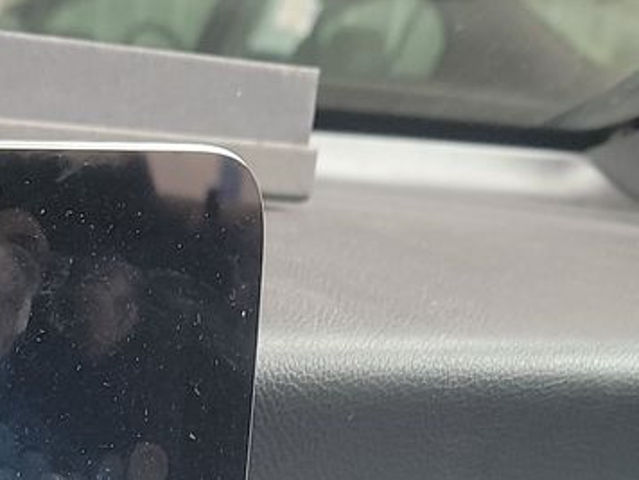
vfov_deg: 12.2
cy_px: 960
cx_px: -45
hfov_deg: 17.6
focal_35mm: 108
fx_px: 1994
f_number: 1.8
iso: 129
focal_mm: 6.7
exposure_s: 1/59
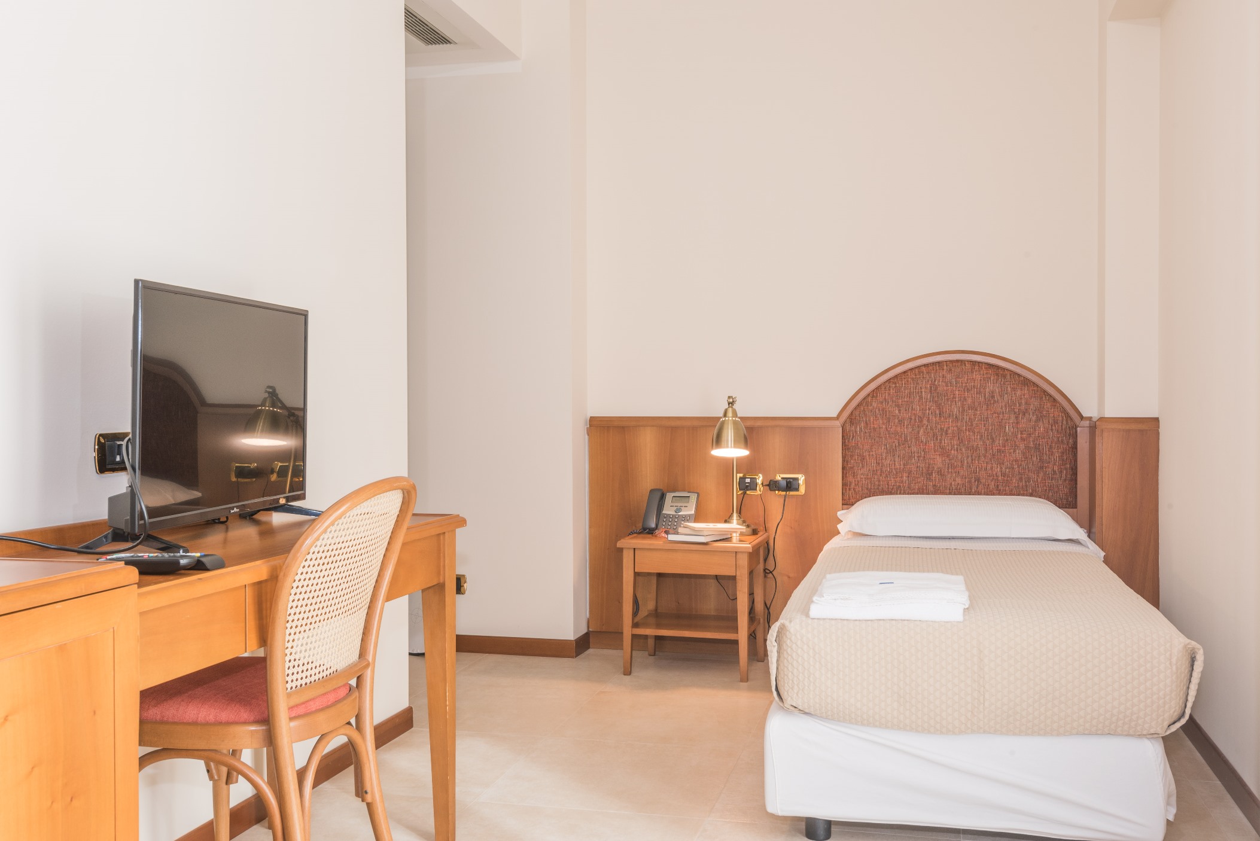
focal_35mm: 35
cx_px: 630
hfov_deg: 54.4
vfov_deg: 37.9
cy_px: 420
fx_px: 1225
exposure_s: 1/6
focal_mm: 35
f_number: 13
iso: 100
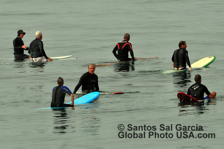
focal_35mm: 825
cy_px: 74
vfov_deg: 1.7
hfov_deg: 2.5
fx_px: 5130
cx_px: 112
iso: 1250
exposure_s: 1/250
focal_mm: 550
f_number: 32
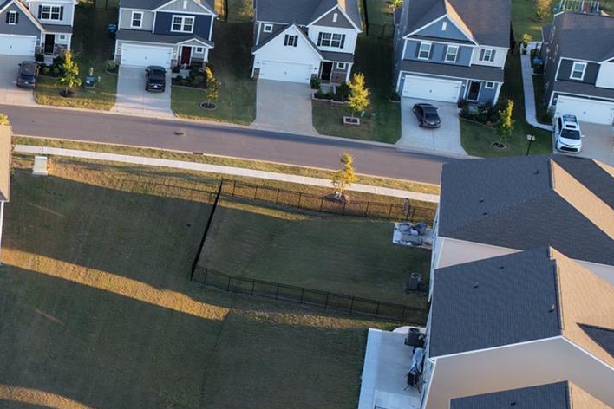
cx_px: -216
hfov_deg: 22.1
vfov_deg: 16.9
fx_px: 1381
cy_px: 201
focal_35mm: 81
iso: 100
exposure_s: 1/100
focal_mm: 14.45
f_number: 2.8
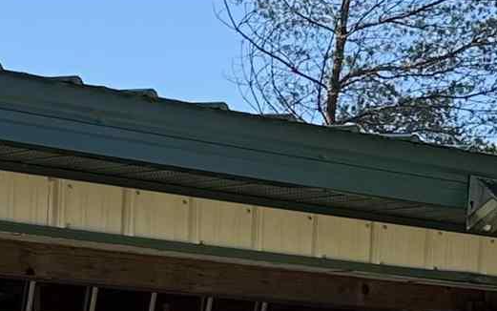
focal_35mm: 150
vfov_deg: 8.4
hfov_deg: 13.9
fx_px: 2032
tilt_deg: -3.2
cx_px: 288
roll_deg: -2.1
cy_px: 569
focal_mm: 6.76
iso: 80
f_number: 1.78
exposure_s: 1/1901
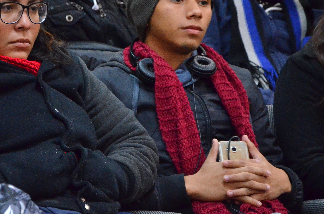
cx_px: 121
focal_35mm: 281
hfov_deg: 7.3
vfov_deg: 4.9
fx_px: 2523
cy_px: 60
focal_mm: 105
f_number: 5.6
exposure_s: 1/100
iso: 3200
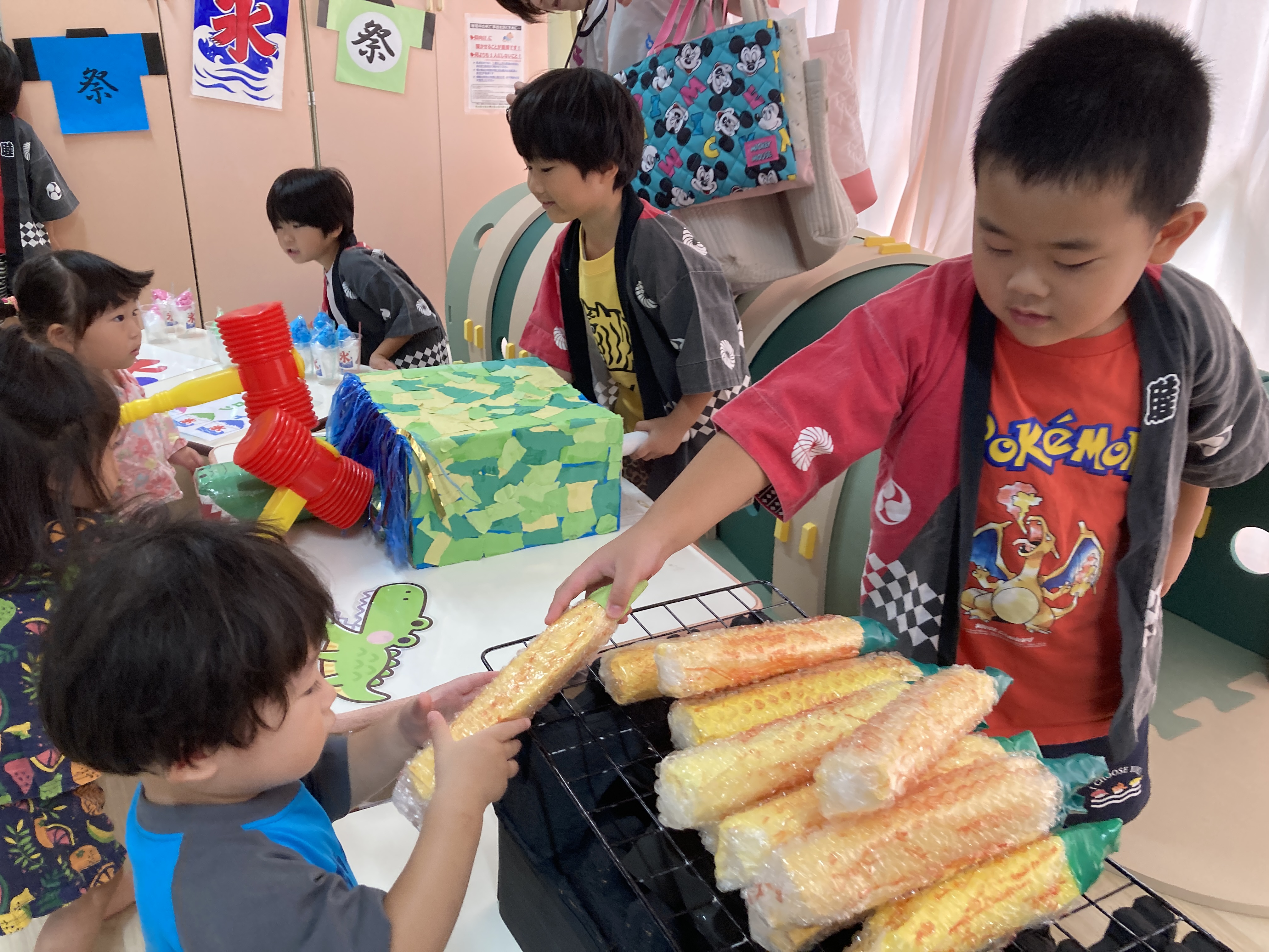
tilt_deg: -22.1
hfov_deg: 63.4
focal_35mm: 28
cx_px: 634
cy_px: 476
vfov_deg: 49.7
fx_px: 1026
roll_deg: -0.9
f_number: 1.8
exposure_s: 1/60
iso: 80
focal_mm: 3.99
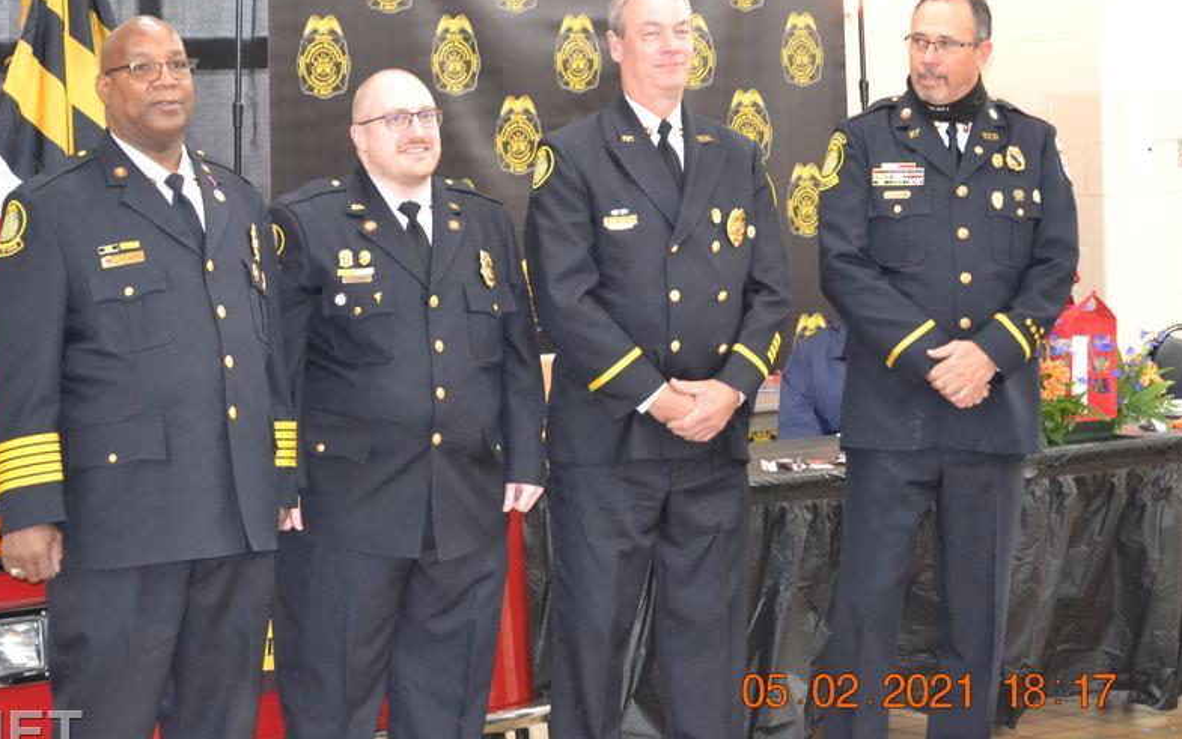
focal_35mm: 110
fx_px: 3533
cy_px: 255
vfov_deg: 11.9
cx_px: 491
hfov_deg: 19.0
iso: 3200
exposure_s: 1/60
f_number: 5.6
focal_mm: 55
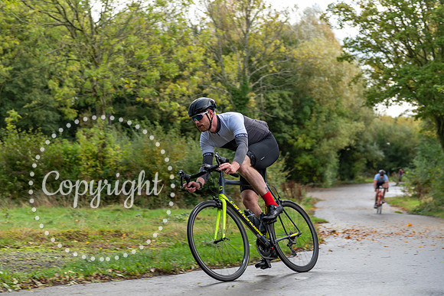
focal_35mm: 66
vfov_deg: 20.6
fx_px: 814
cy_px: 148
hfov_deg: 30.5
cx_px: 222
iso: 200
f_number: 3.2
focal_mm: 66
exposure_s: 1/400
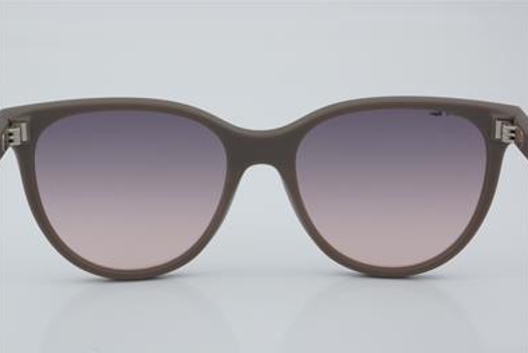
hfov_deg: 26.6
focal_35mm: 76
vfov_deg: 18.0
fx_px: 1115
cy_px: 177
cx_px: 264
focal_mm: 50
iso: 100
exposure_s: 1/4
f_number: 32
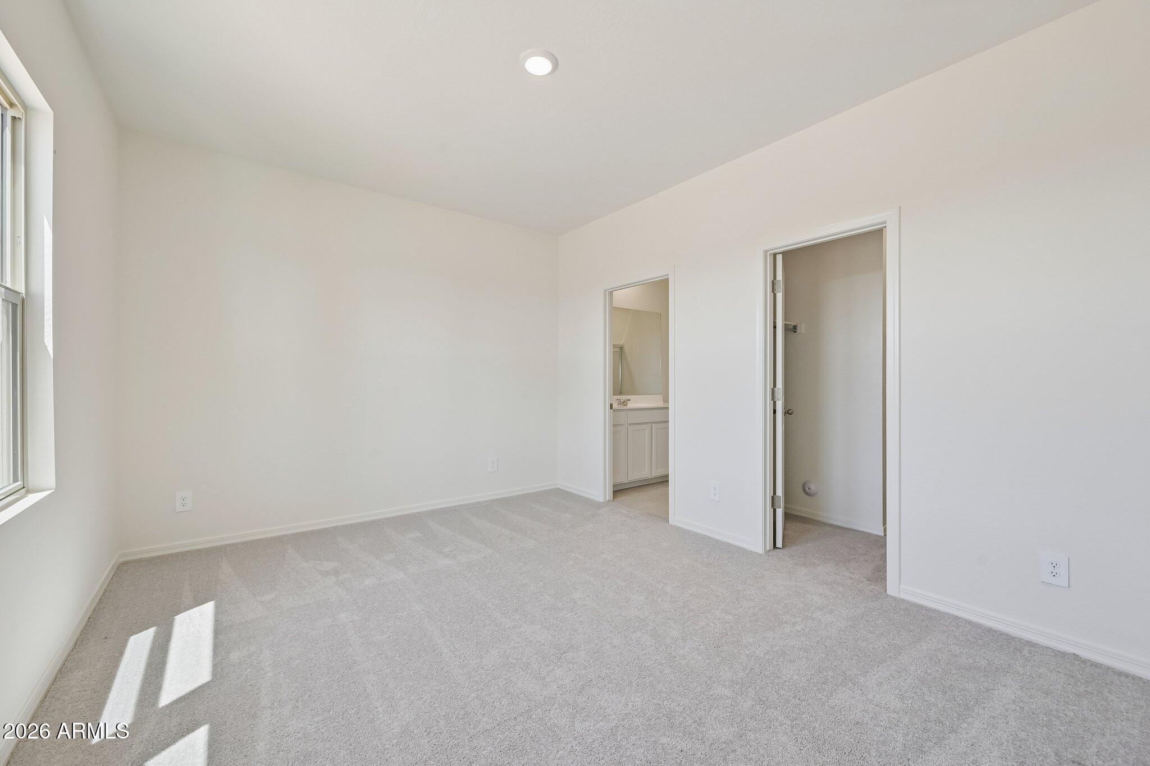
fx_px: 447
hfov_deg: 104.3
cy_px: 383
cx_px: 575
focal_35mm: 14
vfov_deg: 81.2
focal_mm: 14
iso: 400
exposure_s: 1/160
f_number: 8
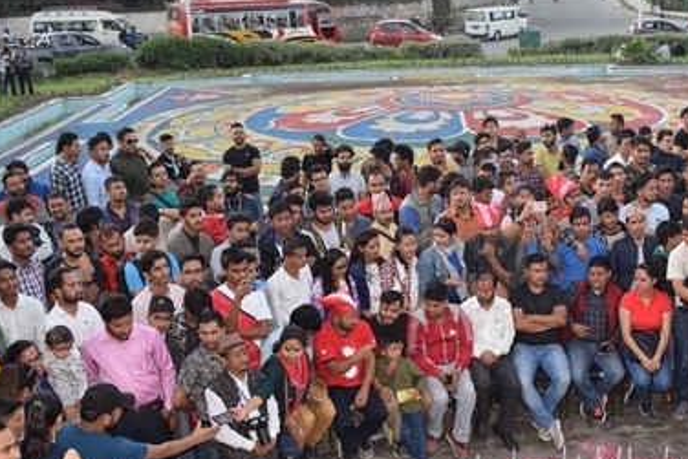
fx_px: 975
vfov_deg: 26.3
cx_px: 507
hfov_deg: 38.0
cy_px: 321
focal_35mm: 51
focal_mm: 20
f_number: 5.6
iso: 640
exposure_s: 1/125
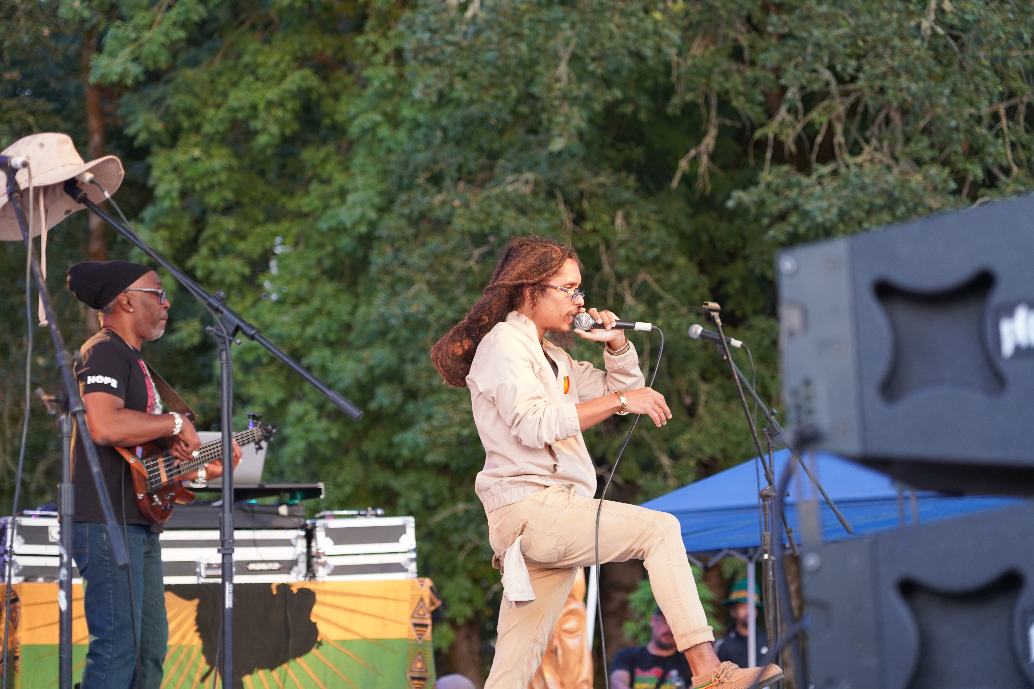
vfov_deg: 13.8
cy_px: 344
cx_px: 517
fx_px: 2843
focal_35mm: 99
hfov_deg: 20.6
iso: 1600
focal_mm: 99
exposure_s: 1/160
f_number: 4
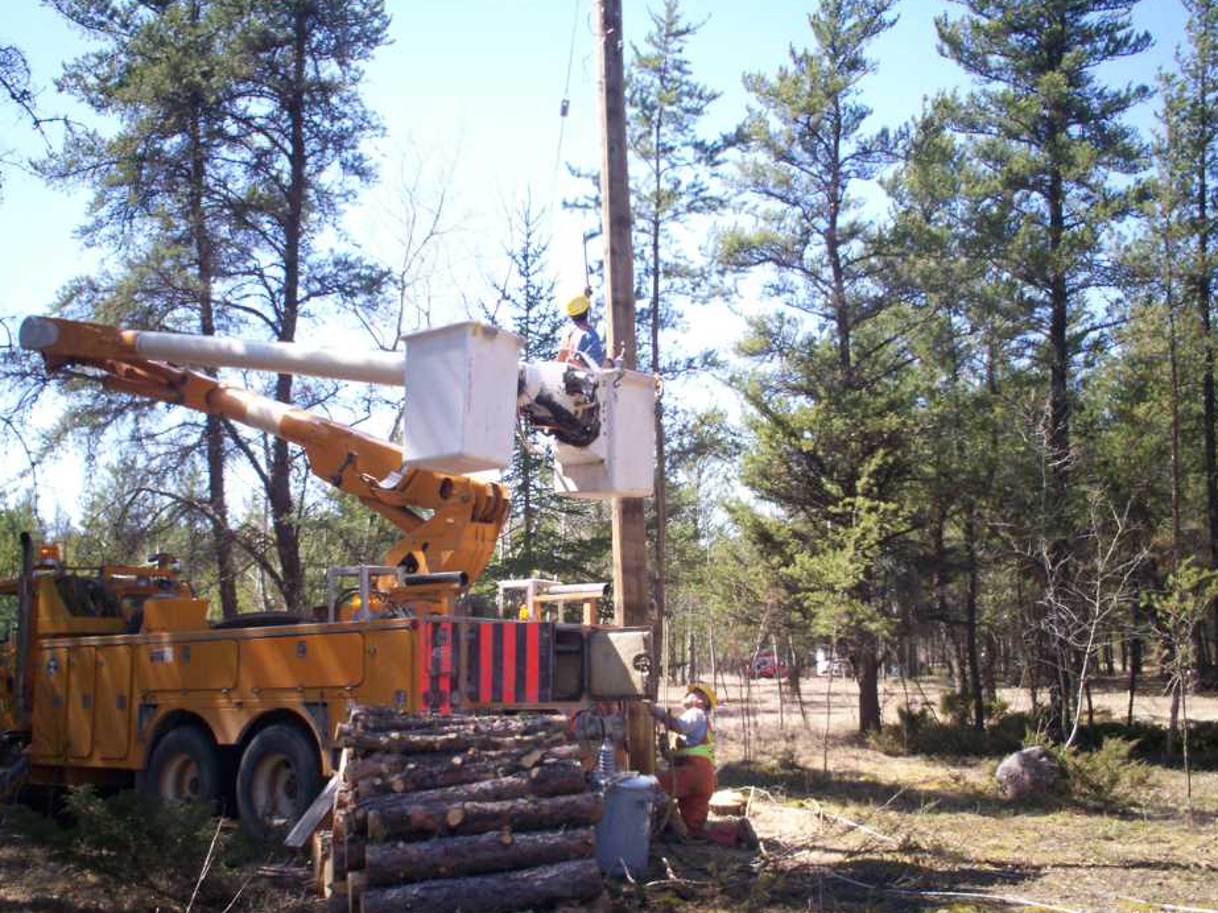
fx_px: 1372
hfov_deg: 47.9
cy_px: 486
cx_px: 607
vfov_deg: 36.8
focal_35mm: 39
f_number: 4.5
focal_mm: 6
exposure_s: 1/185
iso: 100
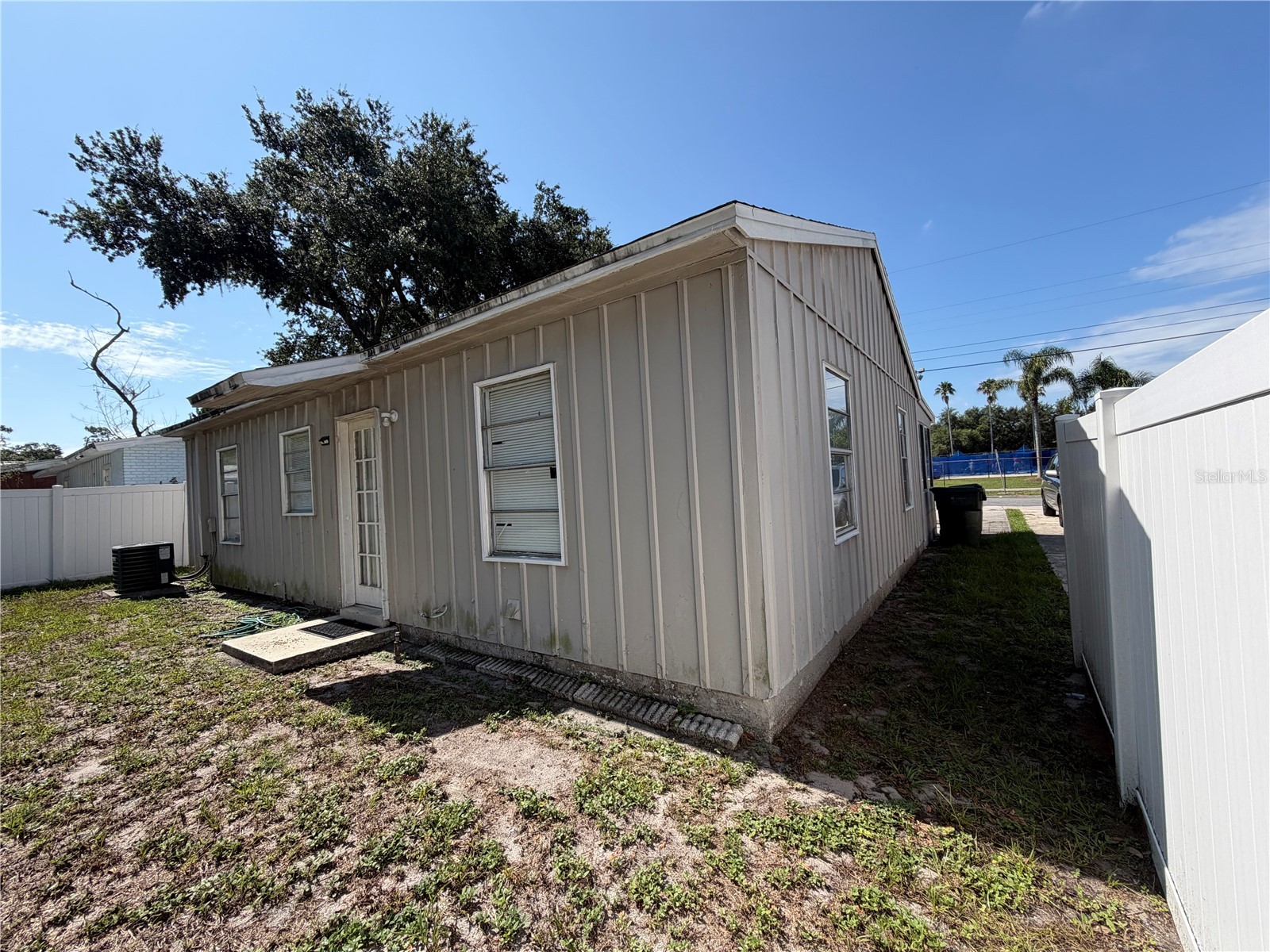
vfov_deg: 85.7
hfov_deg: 102.1
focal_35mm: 14
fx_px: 514
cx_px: 635
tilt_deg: +1.4
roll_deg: +3.0
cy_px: 476
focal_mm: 2.22
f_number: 2.2
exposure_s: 1/770
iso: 25
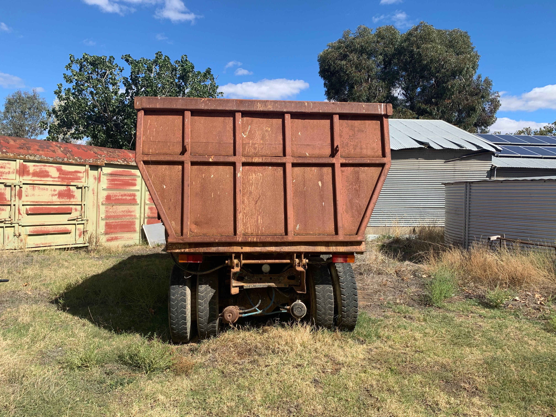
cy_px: 208
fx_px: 418
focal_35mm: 26
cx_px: 278
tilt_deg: -0.7
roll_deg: -0.7
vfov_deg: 53.1
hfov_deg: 67.3
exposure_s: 1/2114
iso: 25
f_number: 1.8
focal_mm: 4.25
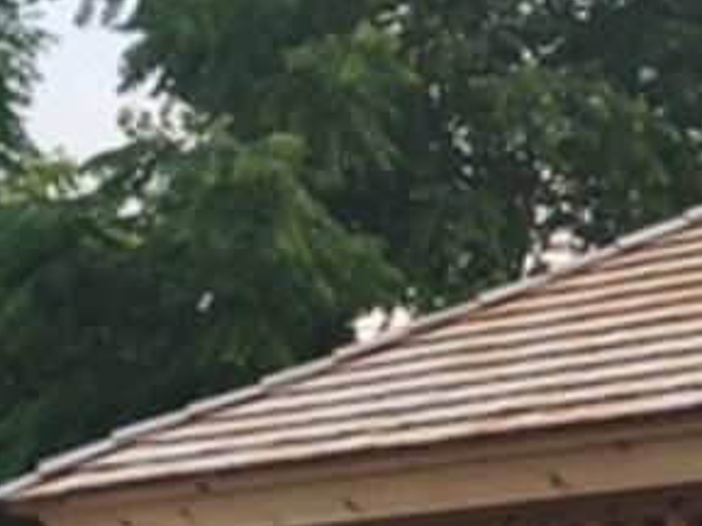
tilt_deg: +1.2
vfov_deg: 11.8
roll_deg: +0.1
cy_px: 760
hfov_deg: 15.6
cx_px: 878
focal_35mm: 121
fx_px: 2454
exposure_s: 1/120
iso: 40
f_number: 2.2
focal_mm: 4.15
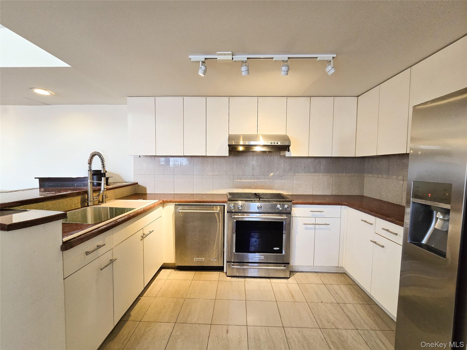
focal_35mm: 13
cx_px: 234
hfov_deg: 106.2
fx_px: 175
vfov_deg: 89.9
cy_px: 175
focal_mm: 2.2
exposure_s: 1/60
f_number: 2.2
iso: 320
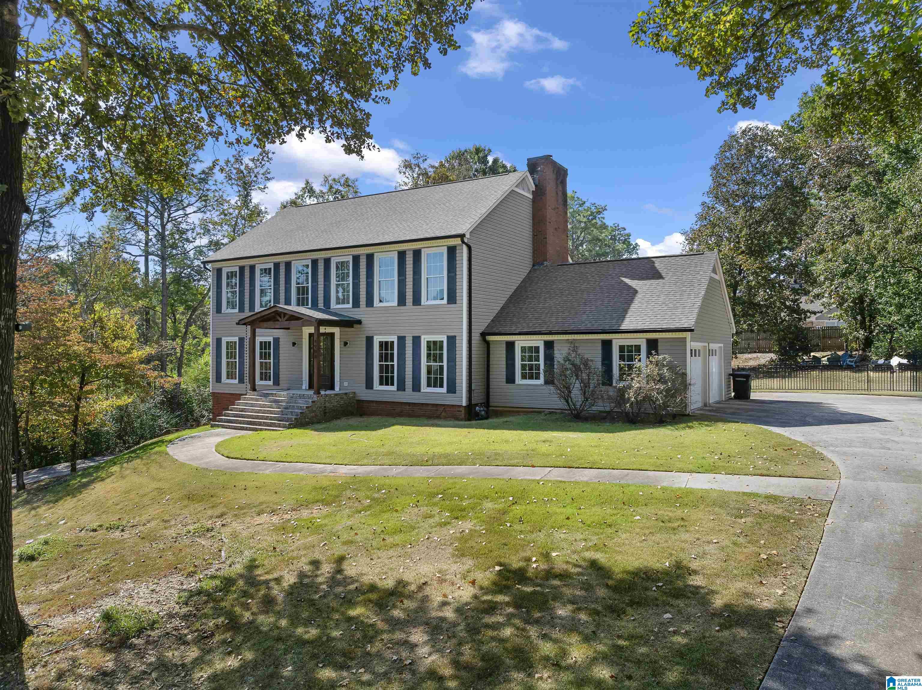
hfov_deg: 71.6
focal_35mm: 24
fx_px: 639
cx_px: 461
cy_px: 345
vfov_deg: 56.8
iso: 230
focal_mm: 12.29
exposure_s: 1/2000
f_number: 2.8
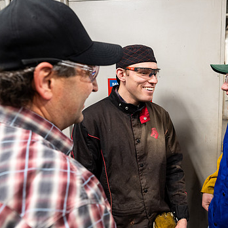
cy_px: 124
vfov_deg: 48.4
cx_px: 155
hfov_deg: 47.5
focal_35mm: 34
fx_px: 253
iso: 1000
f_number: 4
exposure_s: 1/125
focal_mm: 24
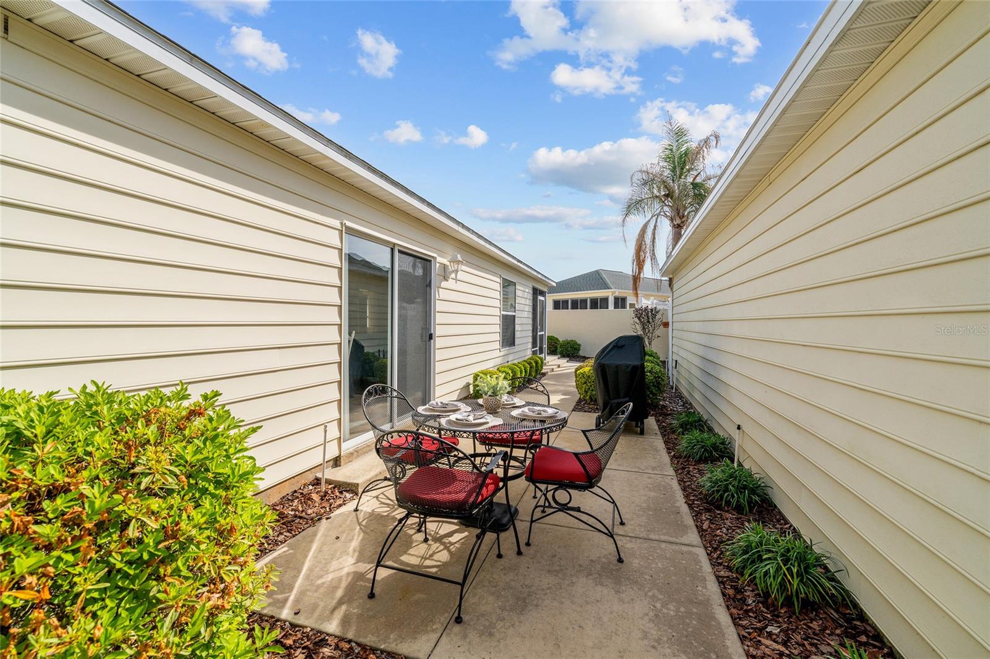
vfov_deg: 81.2
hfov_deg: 104.3
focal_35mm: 14
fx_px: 385
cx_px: 495
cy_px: 330
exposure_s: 1/800
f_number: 8
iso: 200
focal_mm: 14
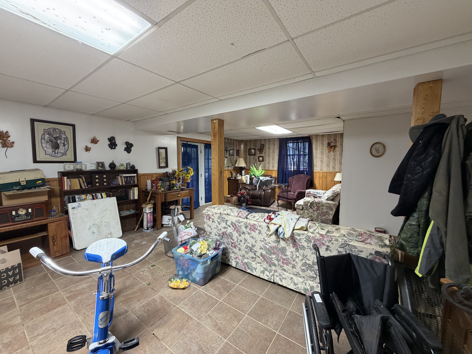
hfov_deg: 102.1
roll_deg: +0.2
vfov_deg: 85.7
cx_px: 236
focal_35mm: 14
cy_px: 177
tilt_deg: -4.8
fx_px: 191
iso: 250
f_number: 2.2
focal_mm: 2.22
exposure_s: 1/60
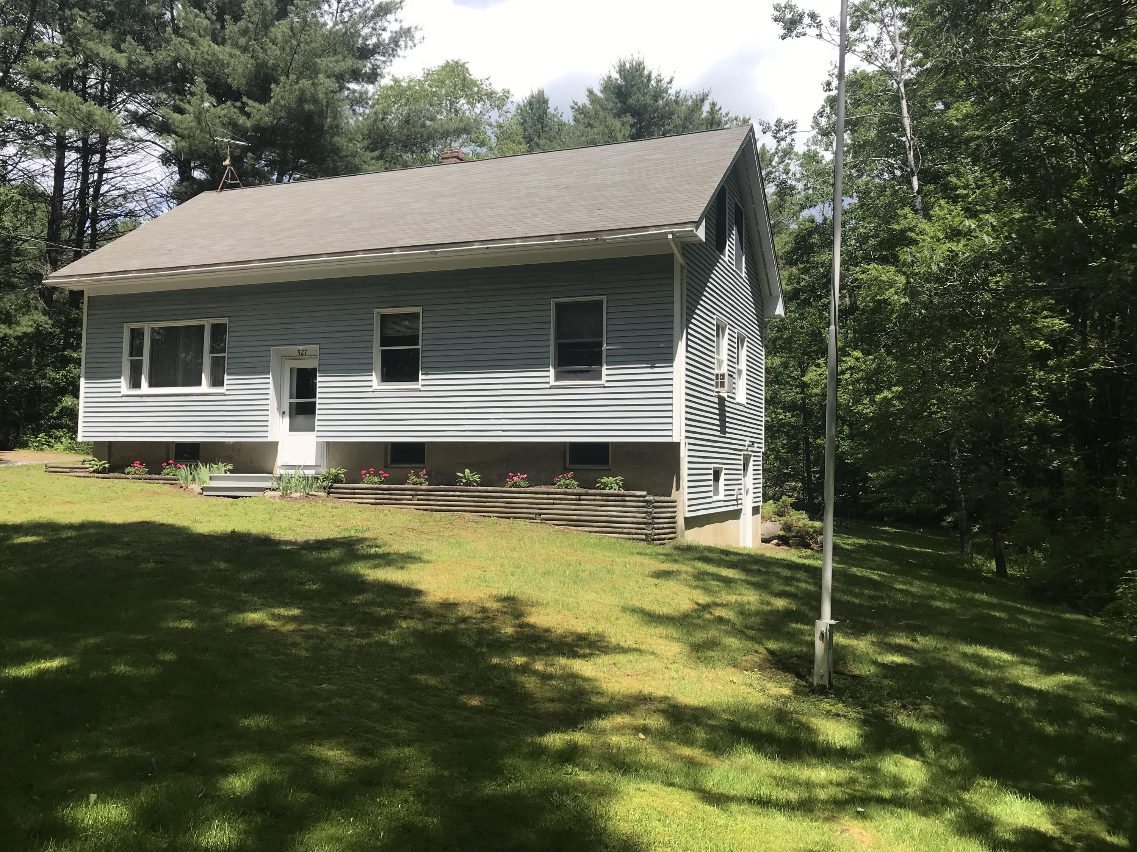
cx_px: 568
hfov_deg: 63.4
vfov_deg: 49.7
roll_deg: -0.4
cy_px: 426
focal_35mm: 28
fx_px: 920
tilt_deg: +1.7
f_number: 1.8
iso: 20
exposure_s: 1/1597
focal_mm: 3.99
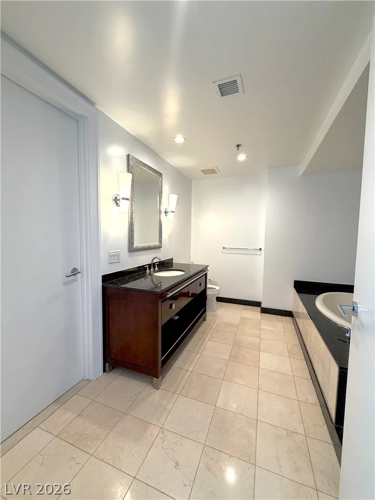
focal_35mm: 14
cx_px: 188
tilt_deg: -4.2
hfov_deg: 85.7
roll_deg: -0.5
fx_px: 202
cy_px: 250
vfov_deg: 102.1
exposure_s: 1/120
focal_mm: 2.22
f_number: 2.2
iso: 200
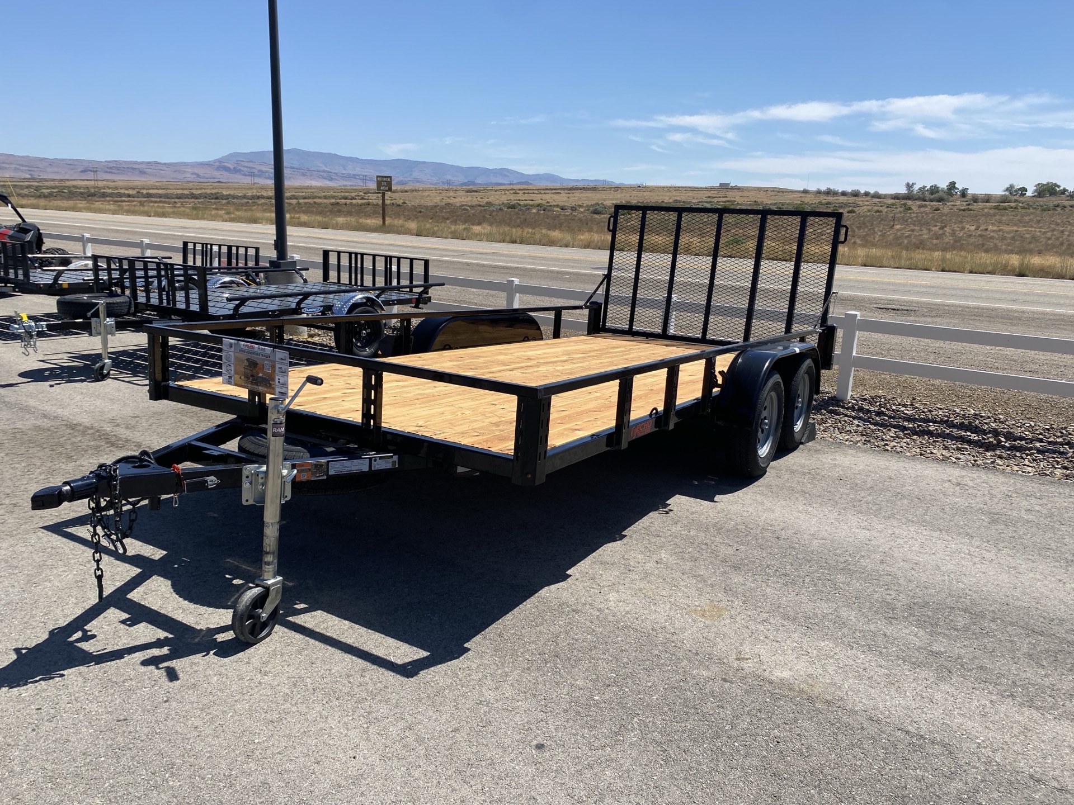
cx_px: 537
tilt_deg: -14.6
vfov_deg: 53.1
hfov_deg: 67.3
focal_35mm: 26
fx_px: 807
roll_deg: -1.6
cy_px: 402
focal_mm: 4.25
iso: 32
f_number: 1.8
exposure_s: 1/3610
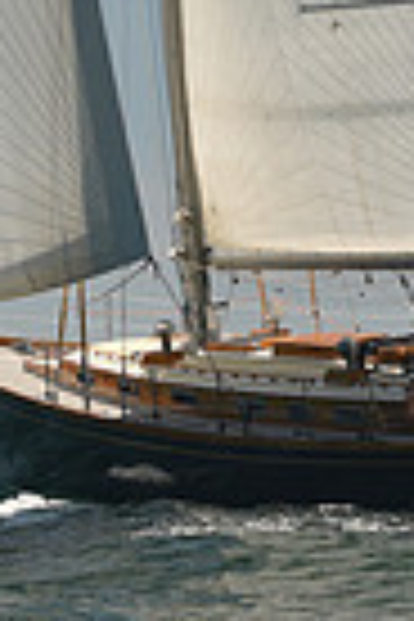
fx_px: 5088
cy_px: -432
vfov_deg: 6.8
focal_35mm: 295
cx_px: 250
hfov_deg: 4.7
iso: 250
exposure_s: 1/800
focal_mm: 70
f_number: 6.3
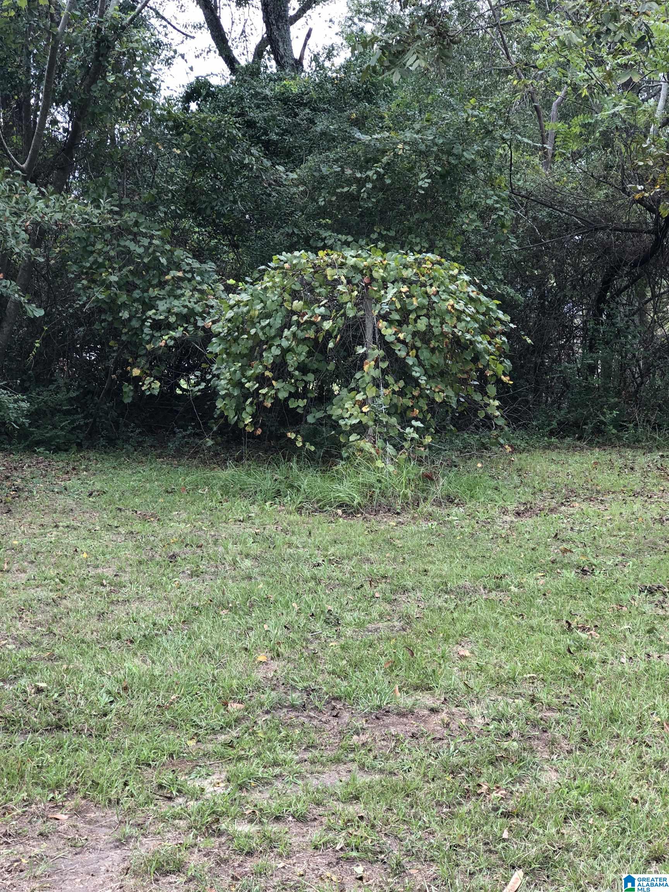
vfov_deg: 33.8
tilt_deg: -1.5
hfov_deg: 25.7
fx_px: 1469
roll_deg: +0.1
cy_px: 446
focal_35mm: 57
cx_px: 334
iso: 40
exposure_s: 1/121
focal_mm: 6.6
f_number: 2.8
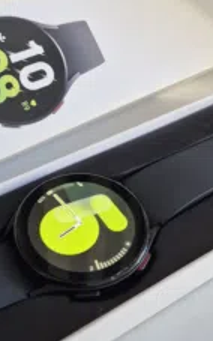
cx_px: 57
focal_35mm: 43
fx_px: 399
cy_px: 102
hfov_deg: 29.5
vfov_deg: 45.2
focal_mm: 5.4
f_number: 1.8
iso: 125
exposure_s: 1/180
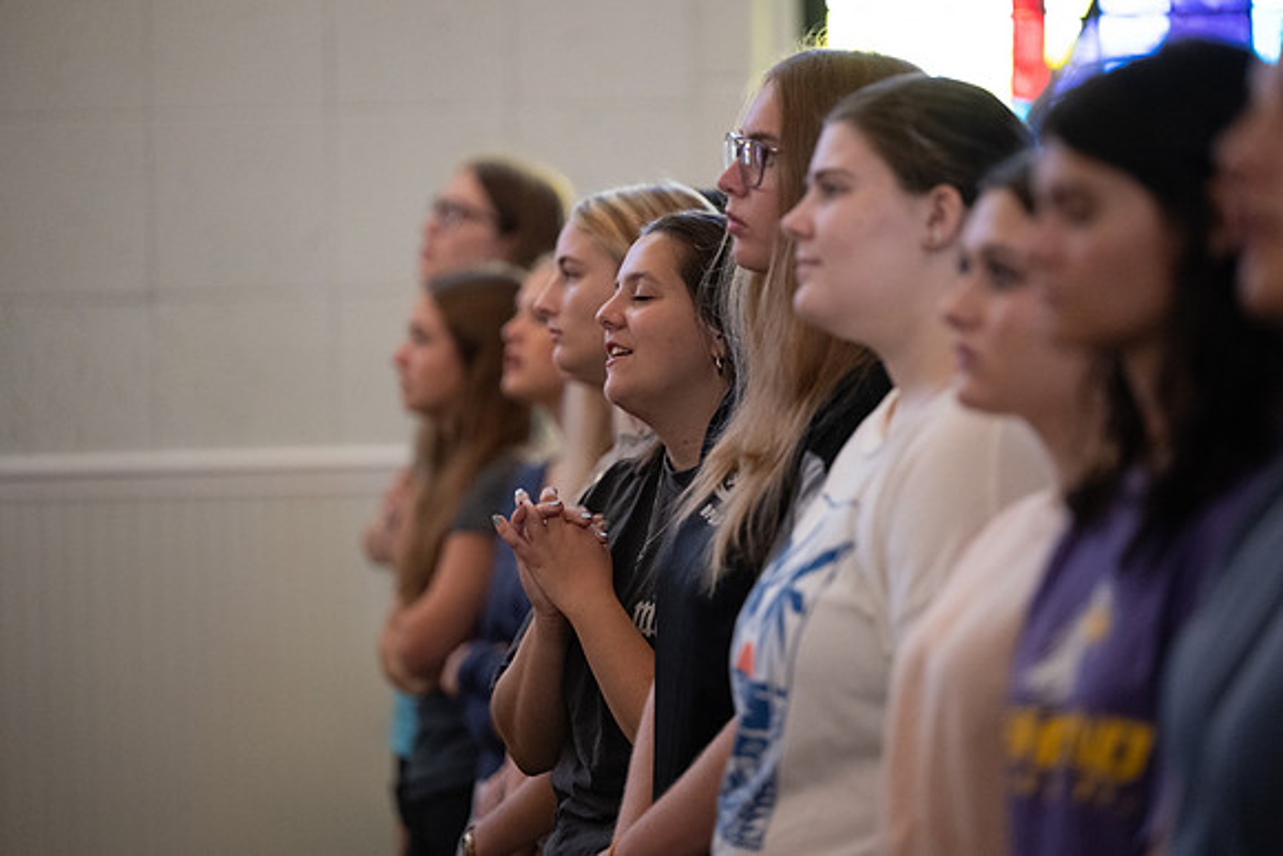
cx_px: 642
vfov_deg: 8.1
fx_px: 6060
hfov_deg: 12.1
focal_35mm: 170
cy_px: 428
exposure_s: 1/160
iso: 4000
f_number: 2.8
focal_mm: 170
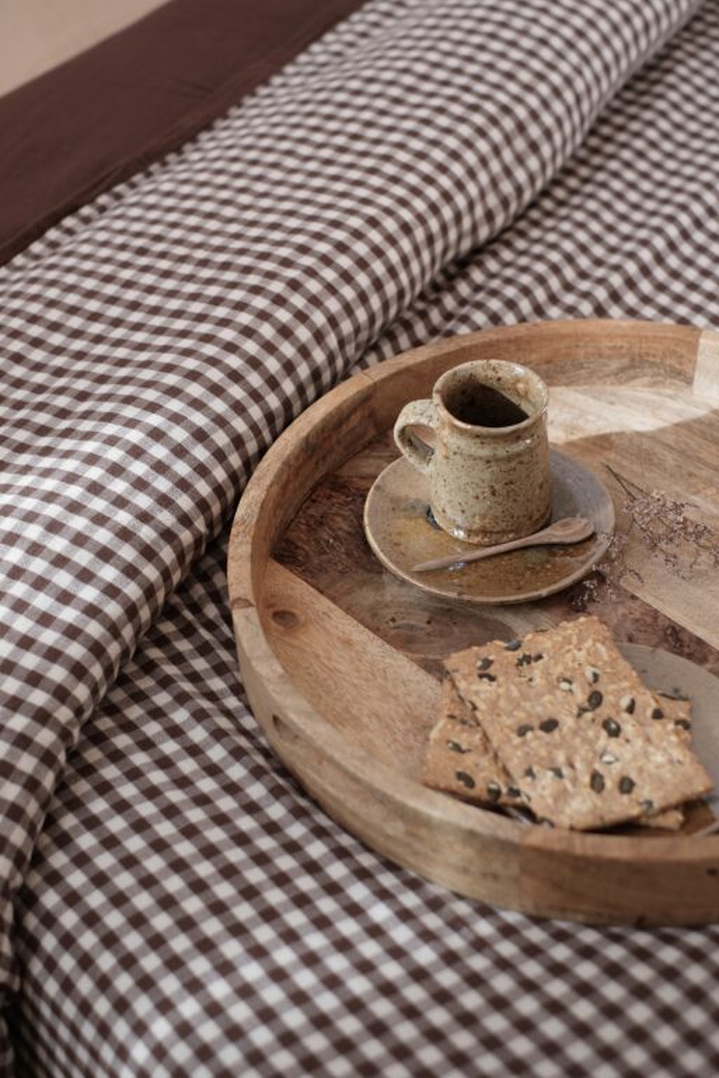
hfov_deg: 21.9
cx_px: 308
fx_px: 1856
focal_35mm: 62
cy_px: 475
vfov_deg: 32.3
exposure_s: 1/52
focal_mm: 35
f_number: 4
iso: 1600
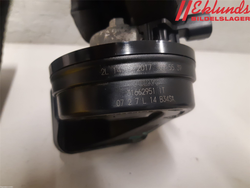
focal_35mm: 26
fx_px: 188
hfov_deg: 67.3
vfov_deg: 53.1
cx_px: 125
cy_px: 94
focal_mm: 3.93
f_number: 1.7
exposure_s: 1/33
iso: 250
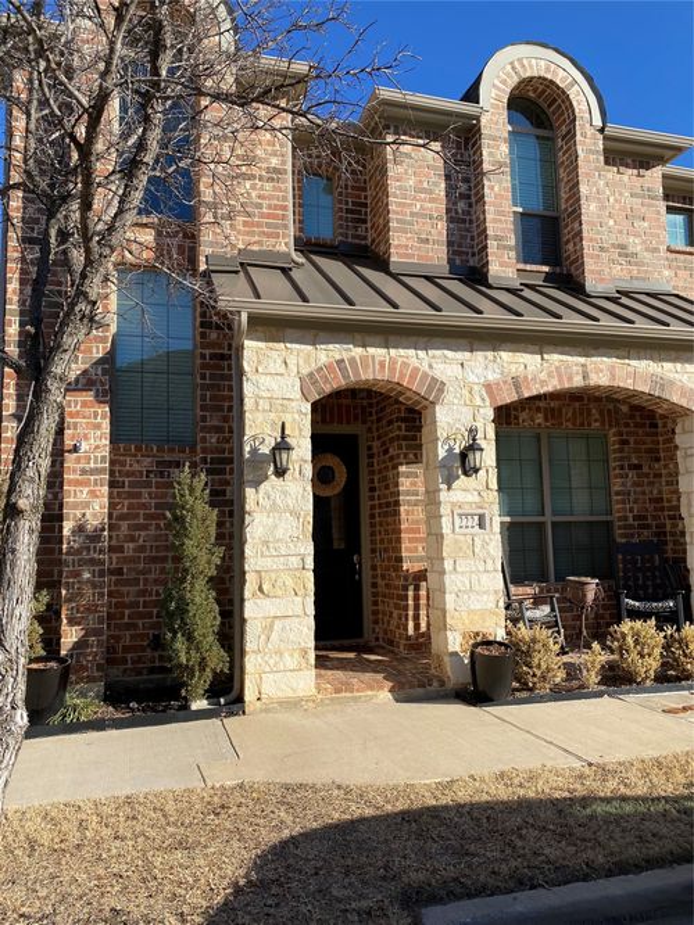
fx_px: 695
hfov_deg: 53.0
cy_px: 462
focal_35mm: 26
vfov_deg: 67.3
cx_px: 347
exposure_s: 1/2358
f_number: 1.8
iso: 32
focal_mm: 4.25
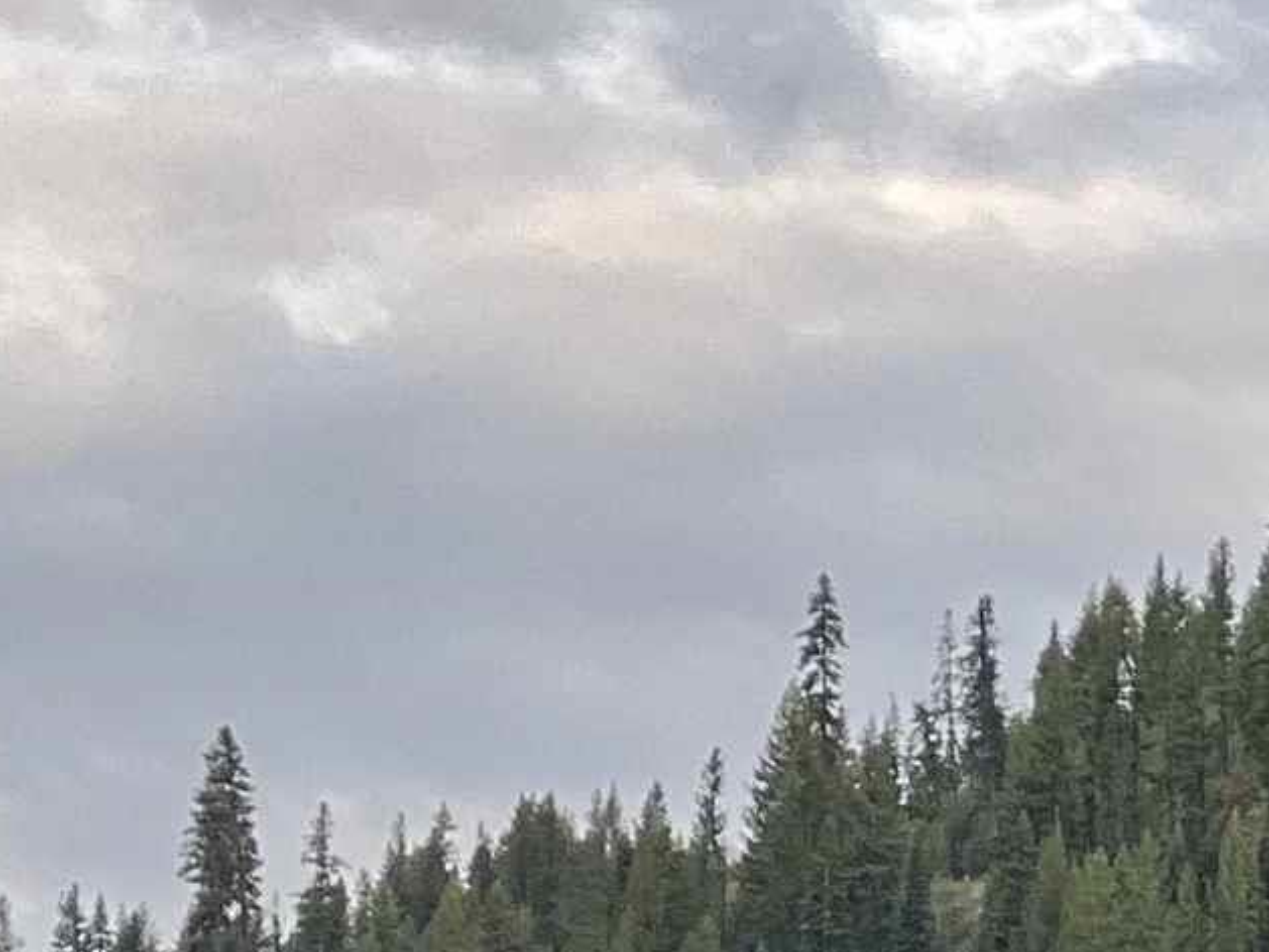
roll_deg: -1.5
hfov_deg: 5.3
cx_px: 1269
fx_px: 13787
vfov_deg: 3.9
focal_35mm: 376
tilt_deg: +3.9
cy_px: 1676
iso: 50
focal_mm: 9
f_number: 2.8
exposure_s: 1/121
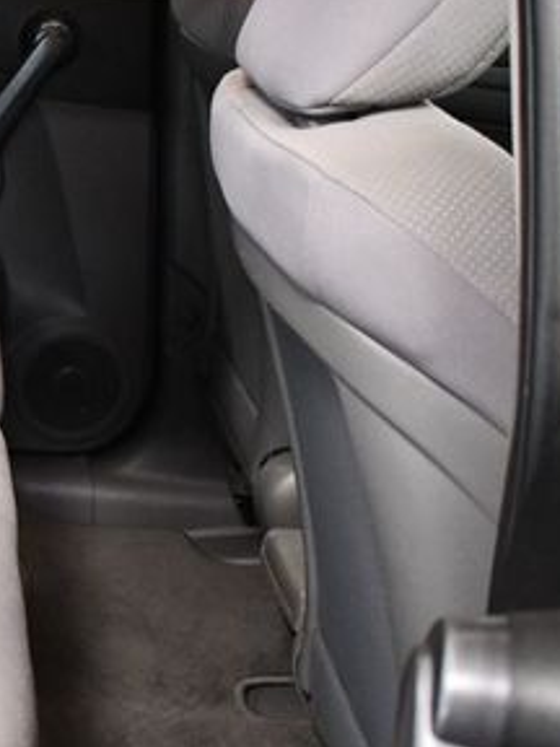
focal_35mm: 77
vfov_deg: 25.3
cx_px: -231
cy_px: 290
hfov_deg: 17.5
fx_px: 1661
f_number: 3.5
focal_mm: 18
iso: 3200
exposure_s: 1/100
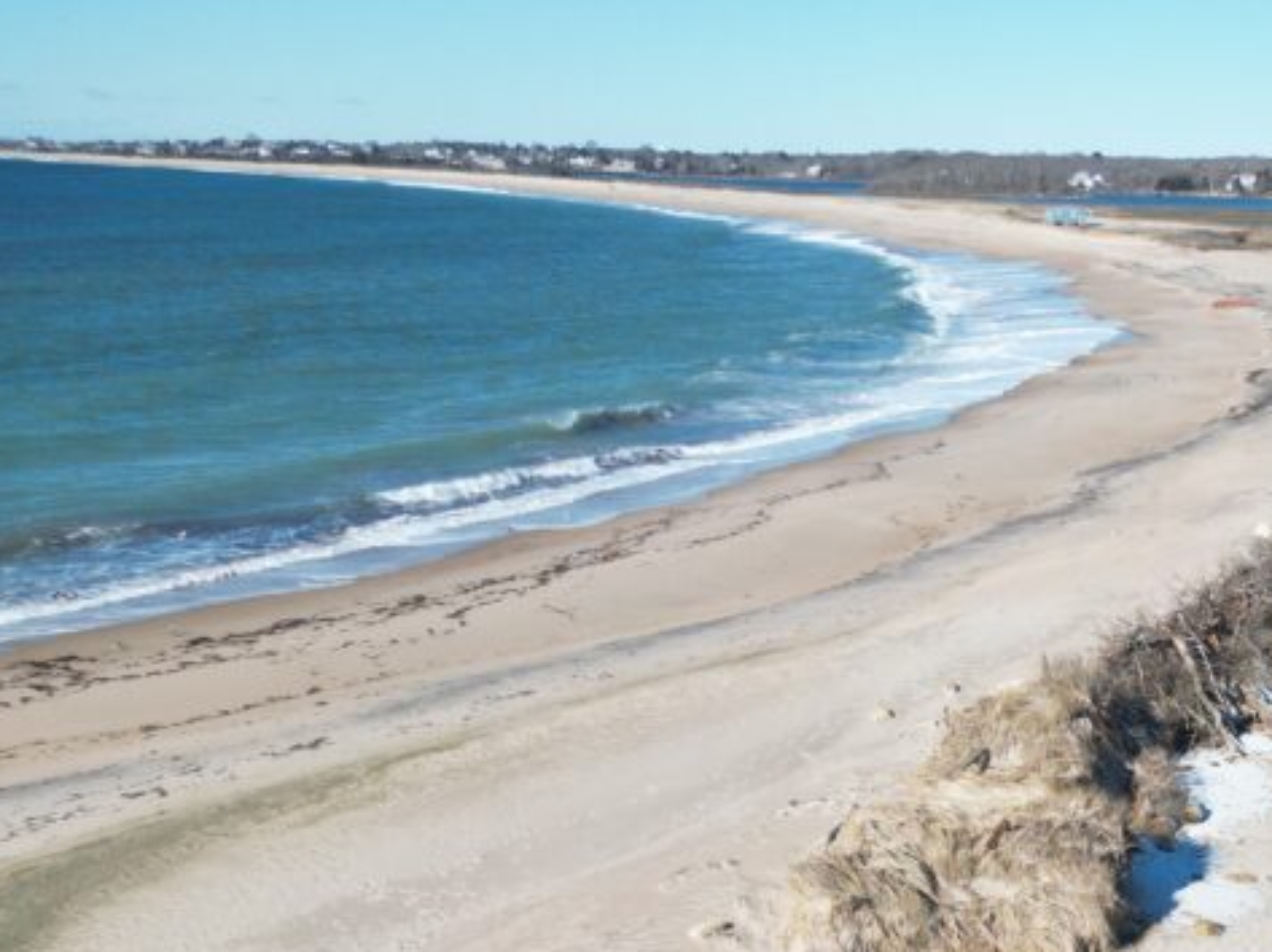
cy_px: 893
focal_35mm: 52
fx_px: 1909
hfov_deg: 33.4
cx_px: 1304
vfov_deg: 26.8
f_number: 1.7
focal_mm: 6.72
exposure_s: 1/2500
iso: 130
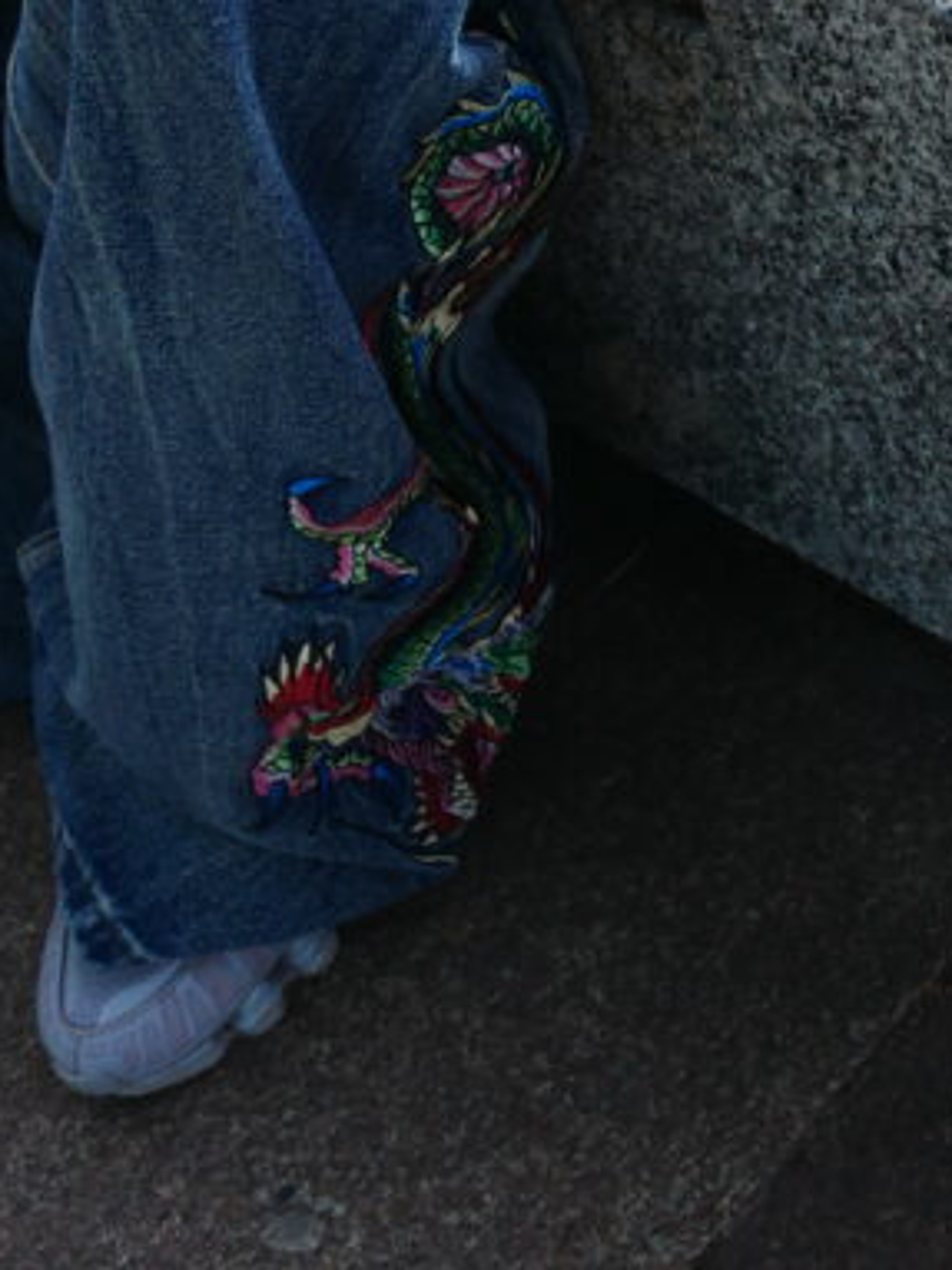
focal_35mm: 91
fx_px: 3339
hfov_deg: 15.5
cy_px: 53
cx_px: 1186
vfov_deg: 20.9
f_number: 7.1
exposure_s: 1/160
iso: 200
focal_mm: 17
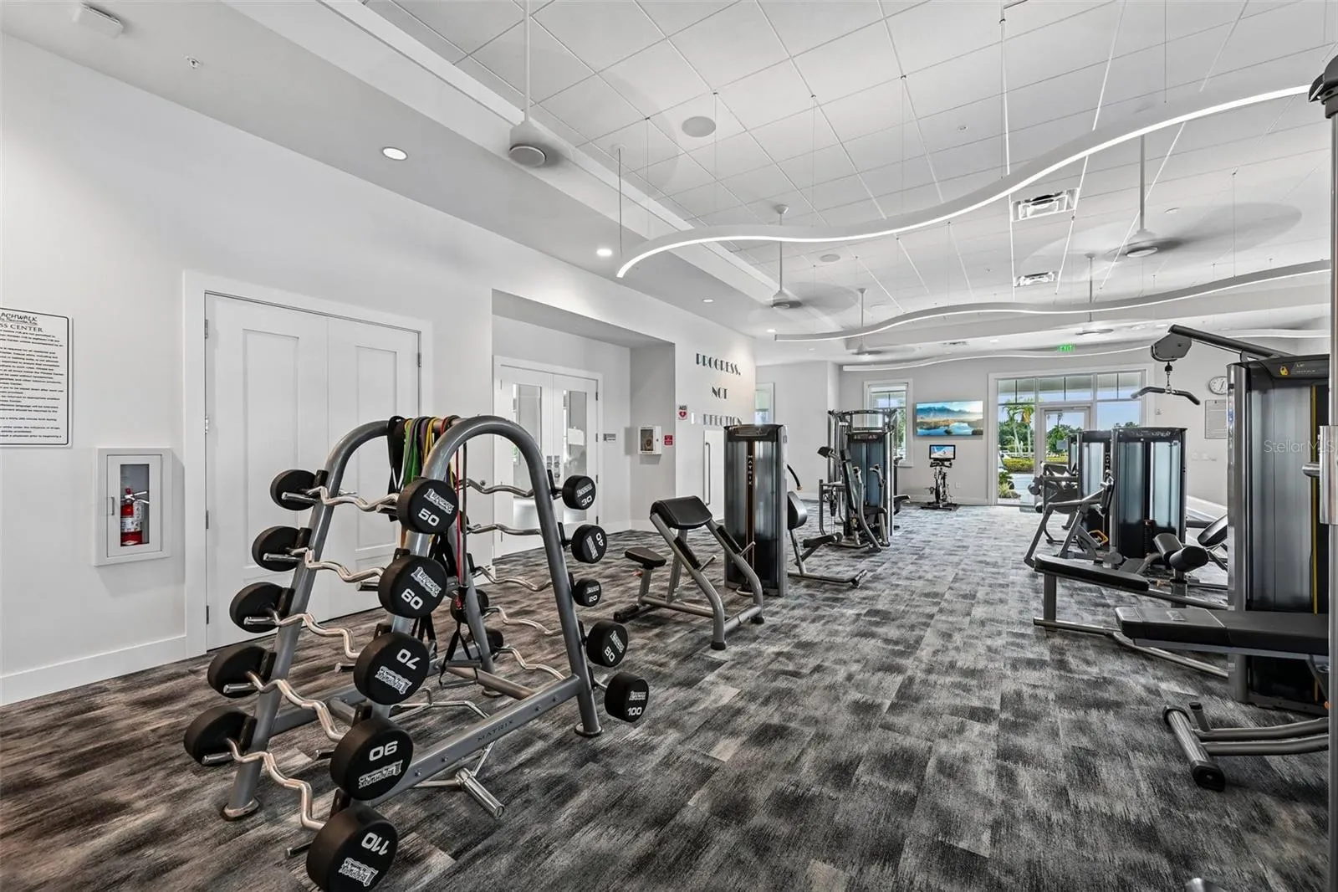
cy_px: 446
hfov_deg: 104.3
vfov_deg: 81.2
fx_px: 520
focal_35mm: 14
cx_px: 669
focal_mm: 14
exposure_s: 1/13
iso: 400
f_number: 8
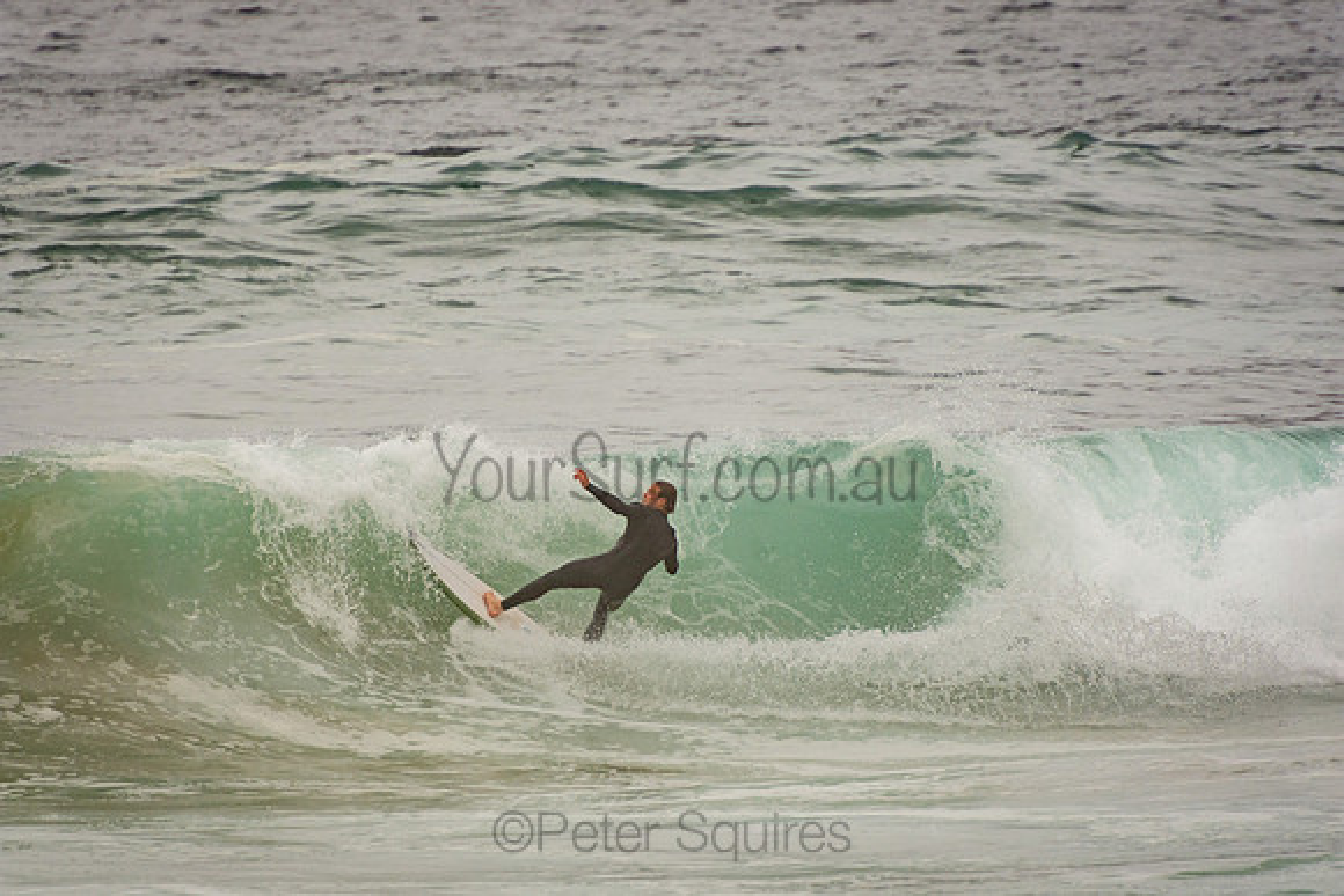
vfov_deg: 2.3
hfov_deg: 3.4
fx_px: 22404
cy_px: 448
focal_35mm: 600
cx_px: 672
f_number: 5.6
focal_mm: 400
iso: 320
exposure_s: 1/1250
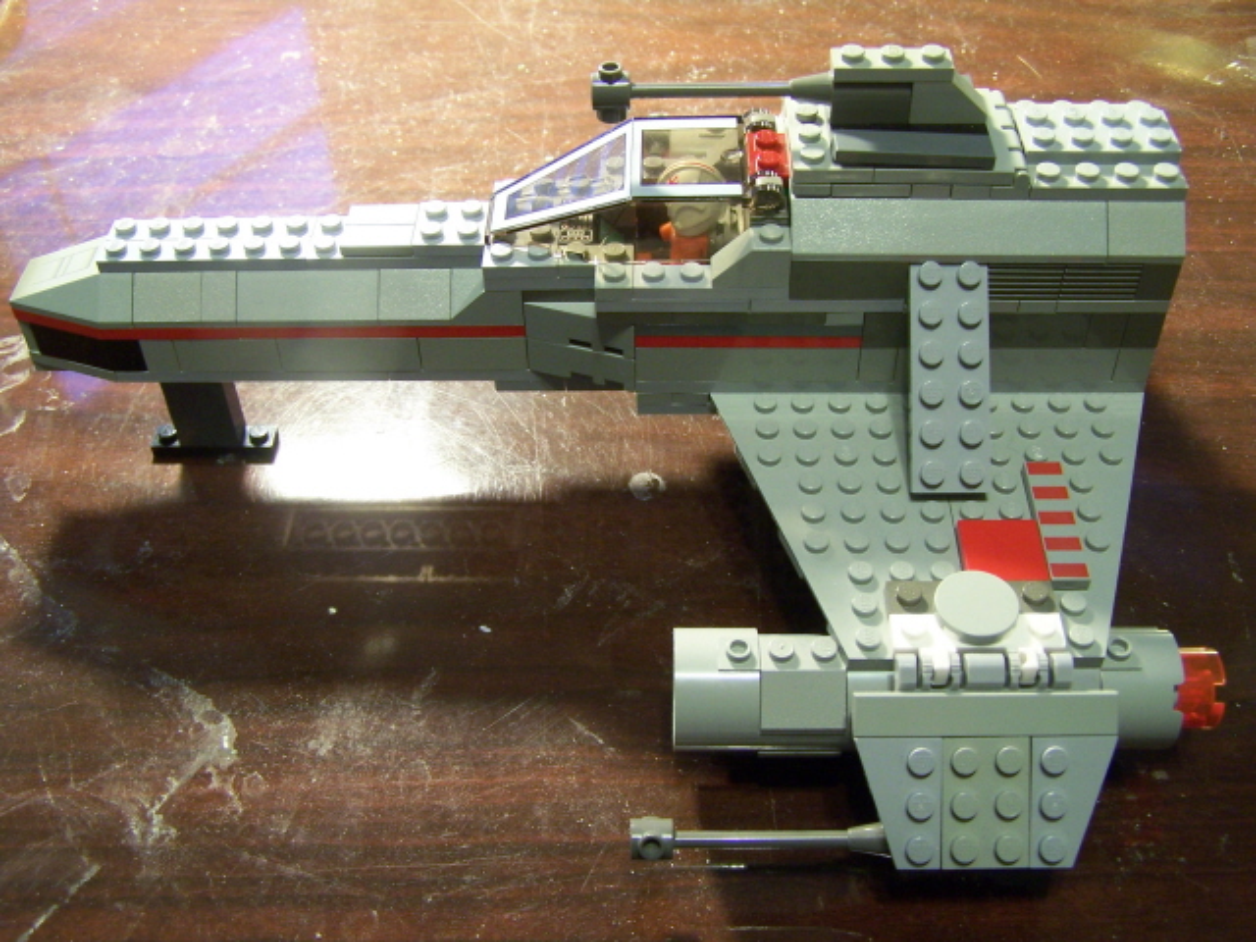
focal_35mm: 38
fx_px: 1379
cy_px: 471
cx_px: 628
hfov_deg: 49.0
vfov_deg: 37.7
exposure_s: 1/8
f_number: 2.8
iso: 140
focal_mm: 6.3
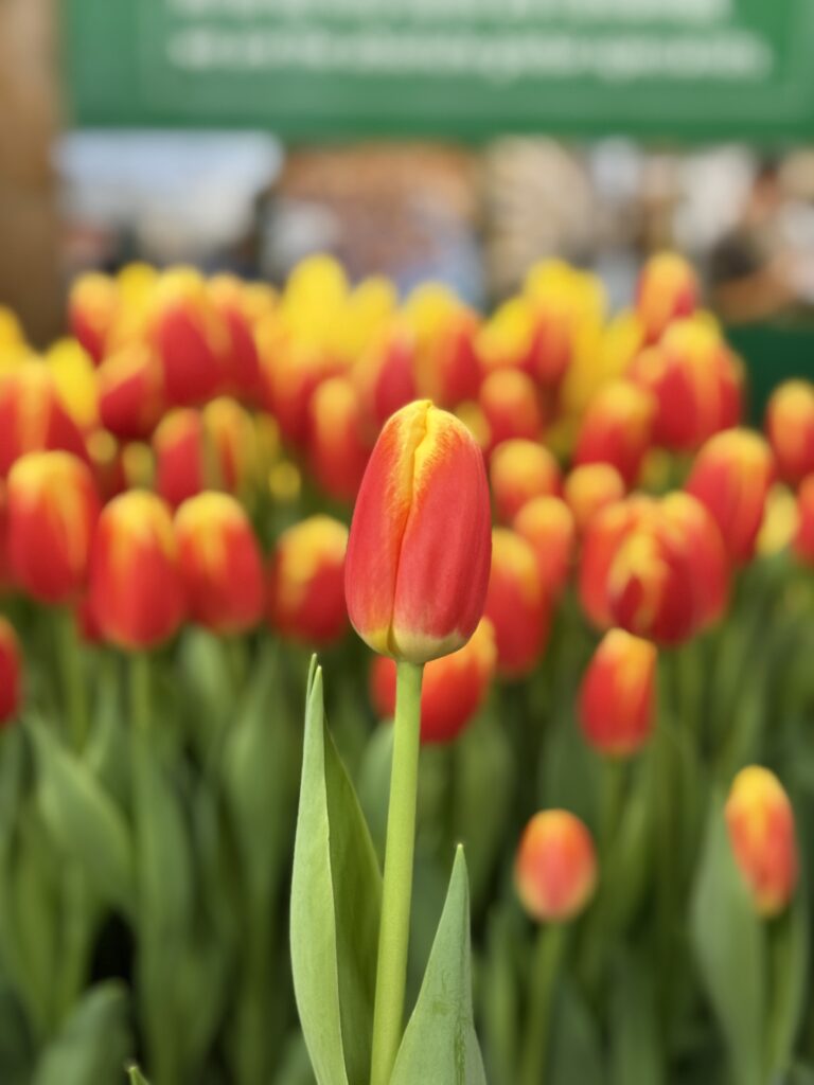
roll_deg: -0.9
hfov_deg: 30.3
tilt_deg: -17.2
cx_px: 407
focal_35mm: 48
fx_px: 1505
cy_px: 542
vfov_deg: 39.7
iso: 250
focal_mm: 6.76
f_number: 1.78
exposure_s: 1/33
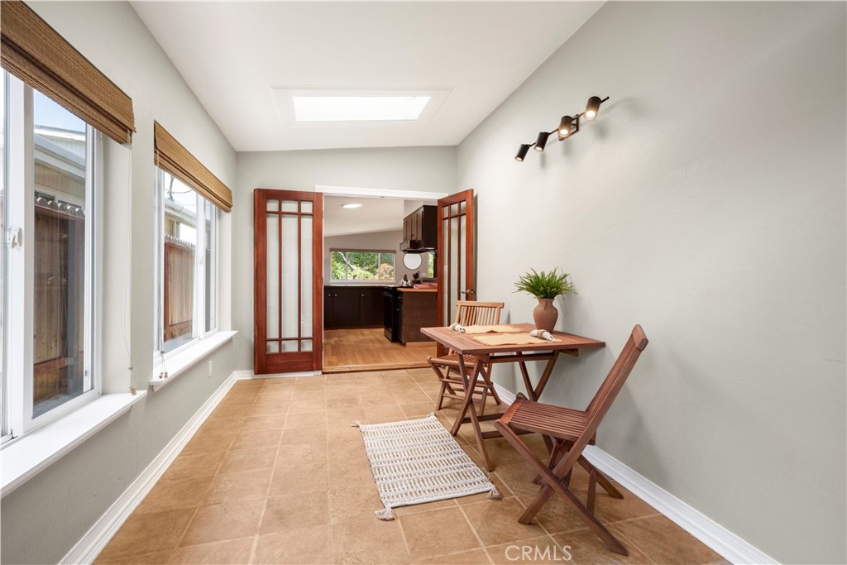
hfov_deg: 93.3
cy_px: 282
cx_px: 424
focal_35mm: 17
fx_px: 400
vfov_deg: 70.5
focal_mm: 17
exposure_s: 1/100
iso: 640
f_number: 7.1
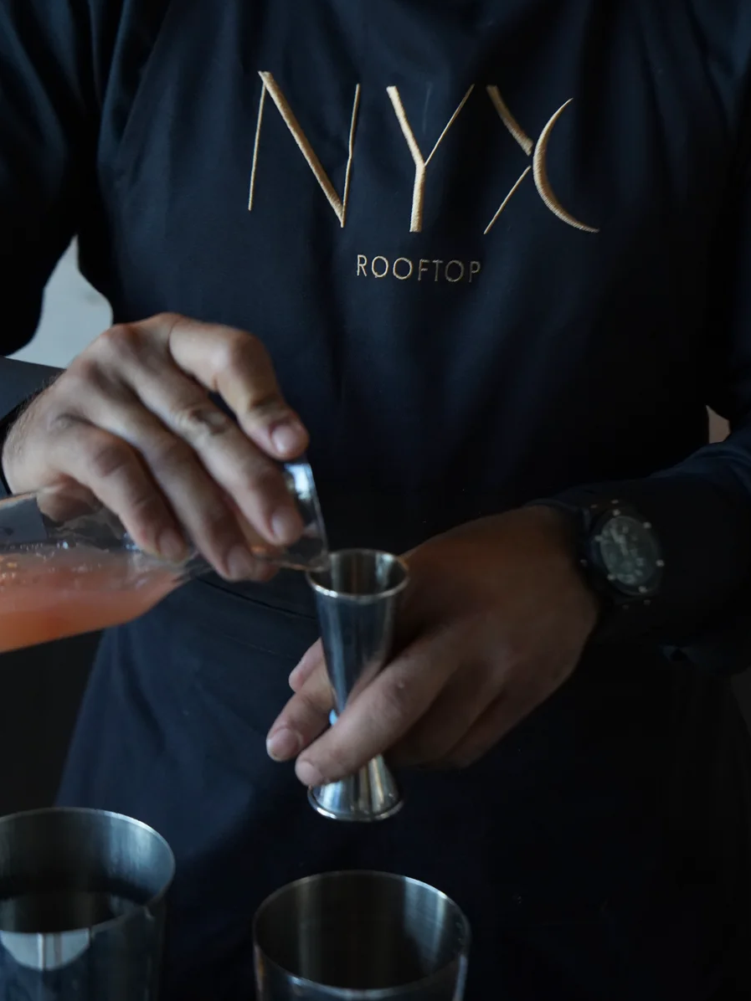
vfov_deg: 25.6
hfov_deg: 19.4
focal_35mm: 76
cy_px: 552
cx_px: 376
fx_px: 2198
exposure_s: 1/250
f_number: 5.6
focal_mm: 70
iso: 5000
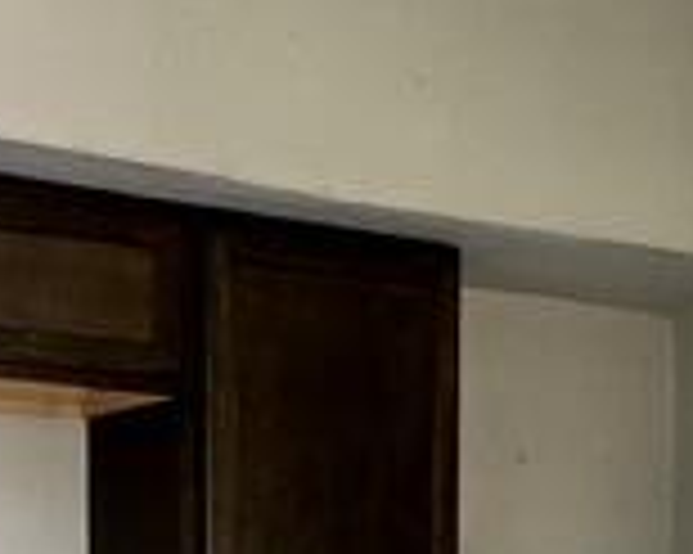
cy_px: 824
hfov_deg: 20.6
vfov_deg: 15.6
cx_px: 72
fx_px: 1865
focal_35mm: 91
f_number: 2.2
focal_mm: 2.22
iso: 500
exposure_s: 1/60
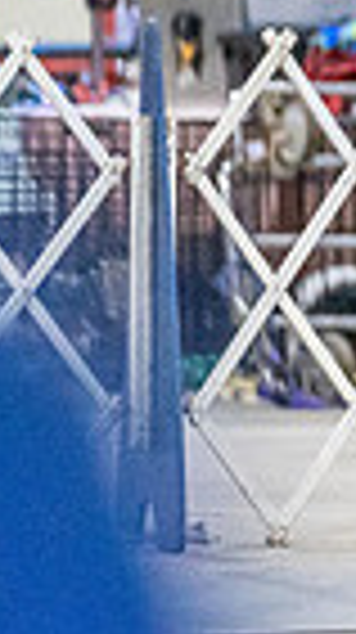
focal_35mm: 618
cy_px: -29
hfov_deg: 1.9
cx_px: 1289
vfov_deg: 3.5
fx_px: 10402
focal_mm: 143
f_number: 3.2
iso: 6400
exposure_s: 1/320
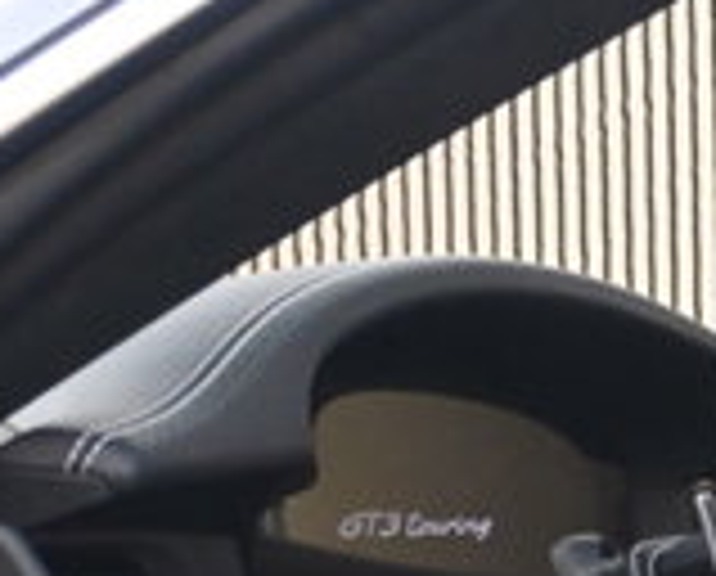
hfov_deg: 11.1
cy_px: 886
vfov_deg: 10.1
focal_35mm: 149
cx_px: 1632
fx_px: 3165
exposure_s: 1/40
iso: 1400
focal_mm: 22
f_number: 4
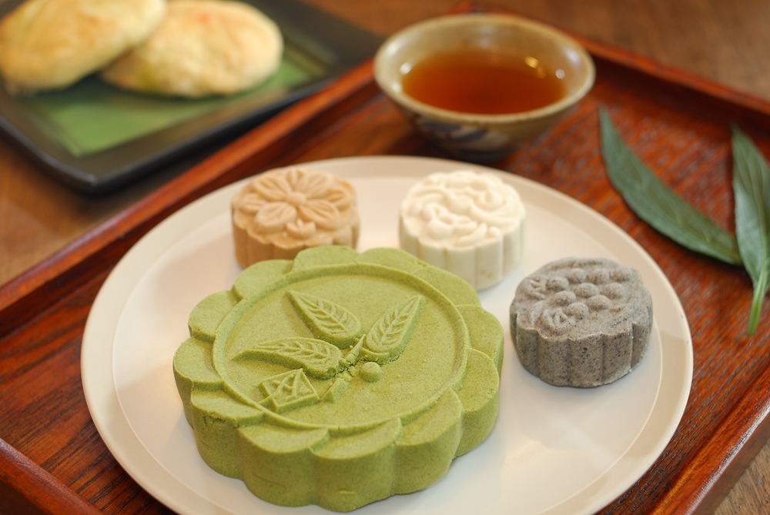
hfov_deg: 37.8
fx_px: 1124
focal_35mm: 52
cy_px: 258
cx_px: 385
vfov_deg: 25.8
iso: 200
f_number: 4
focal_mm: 35
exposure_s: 1/30
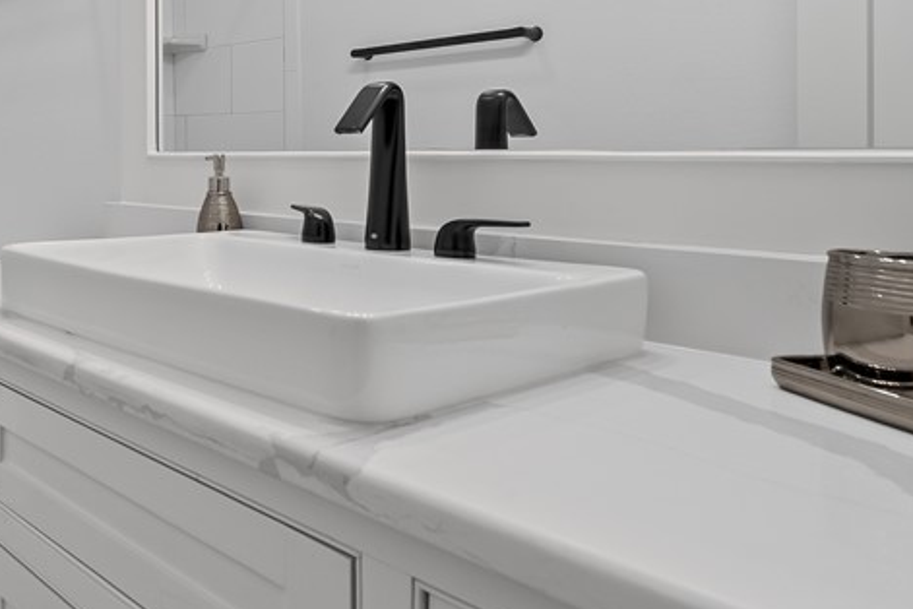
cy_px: 175
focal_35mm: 30
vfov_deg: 42.6
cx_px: 62
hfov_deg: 52.9
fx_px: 761
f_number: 3.5
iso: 1250
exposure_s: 1/30
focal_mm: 9
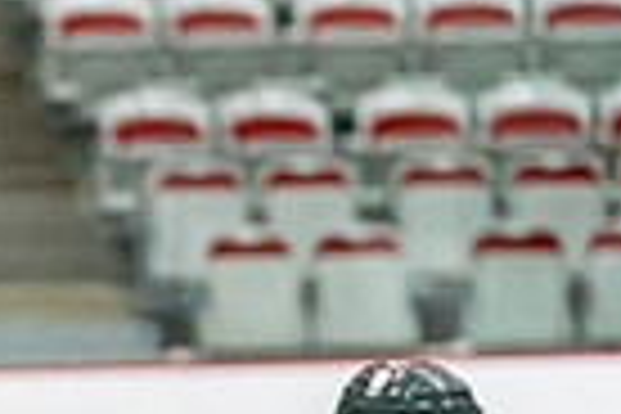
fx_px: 7400
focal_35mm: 429
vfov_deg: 3.2
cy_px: 835
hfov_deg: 4.7
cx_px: -522
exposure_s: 1/1250
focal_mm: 95
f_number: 2.8
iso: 3200
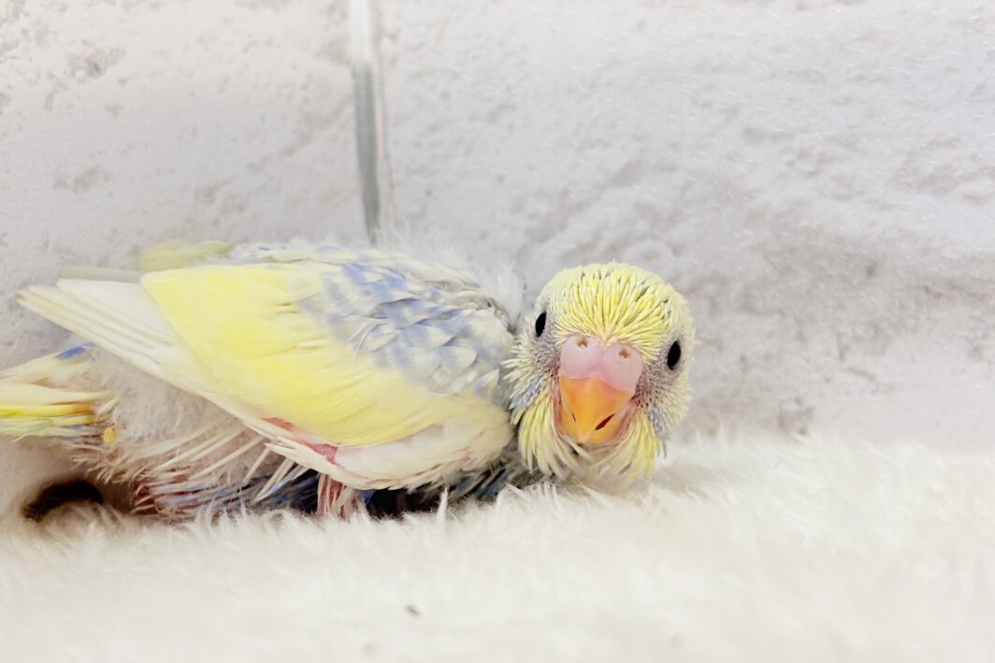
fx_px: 1686
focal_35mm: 61
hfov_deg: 32.9
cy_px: 329
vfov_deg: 22.3
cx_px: 486
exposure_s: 1/50
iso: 50
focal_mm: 5.96
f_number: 1.6
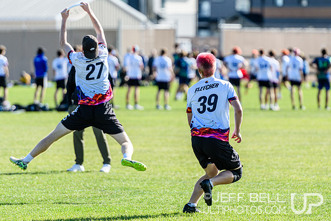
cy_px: 88
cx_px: 199
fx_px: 3324
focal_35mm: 361
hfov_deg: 5.7
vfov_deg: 3.8
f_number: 3.2
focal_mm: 200
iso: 160
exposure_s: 1/1600
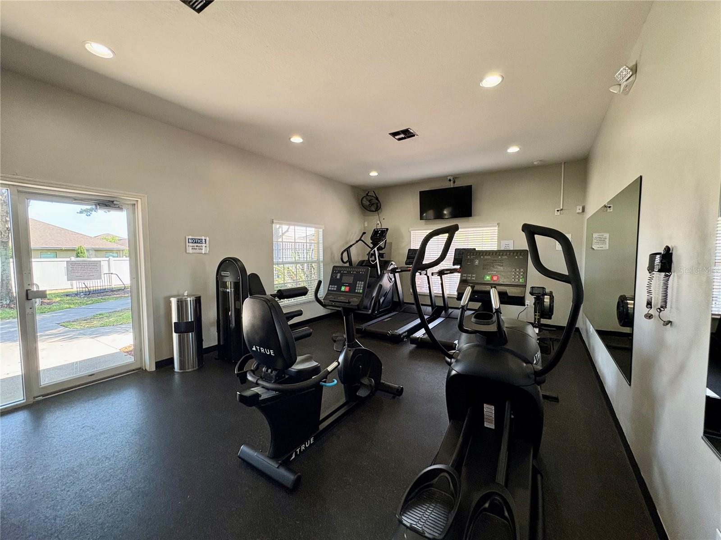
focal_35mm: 14
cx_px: 360
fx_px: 292
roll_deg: +0.5
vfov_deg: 85.7
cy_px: 270
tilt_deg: -2.9
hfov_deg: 102.1
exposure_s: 1/120
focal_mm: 2.22
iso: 320
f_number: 2.2
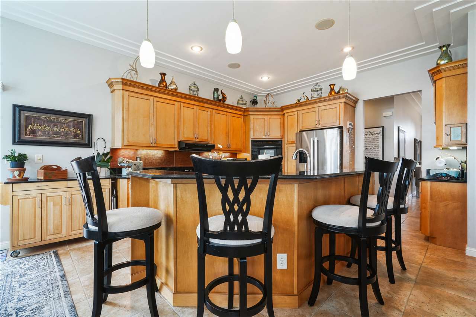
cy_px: 158
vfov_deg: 73.7
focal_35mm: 16
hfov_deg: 96.7
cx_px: 238
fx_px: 212
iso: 400
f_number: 10
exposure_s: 1/6
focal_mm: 16
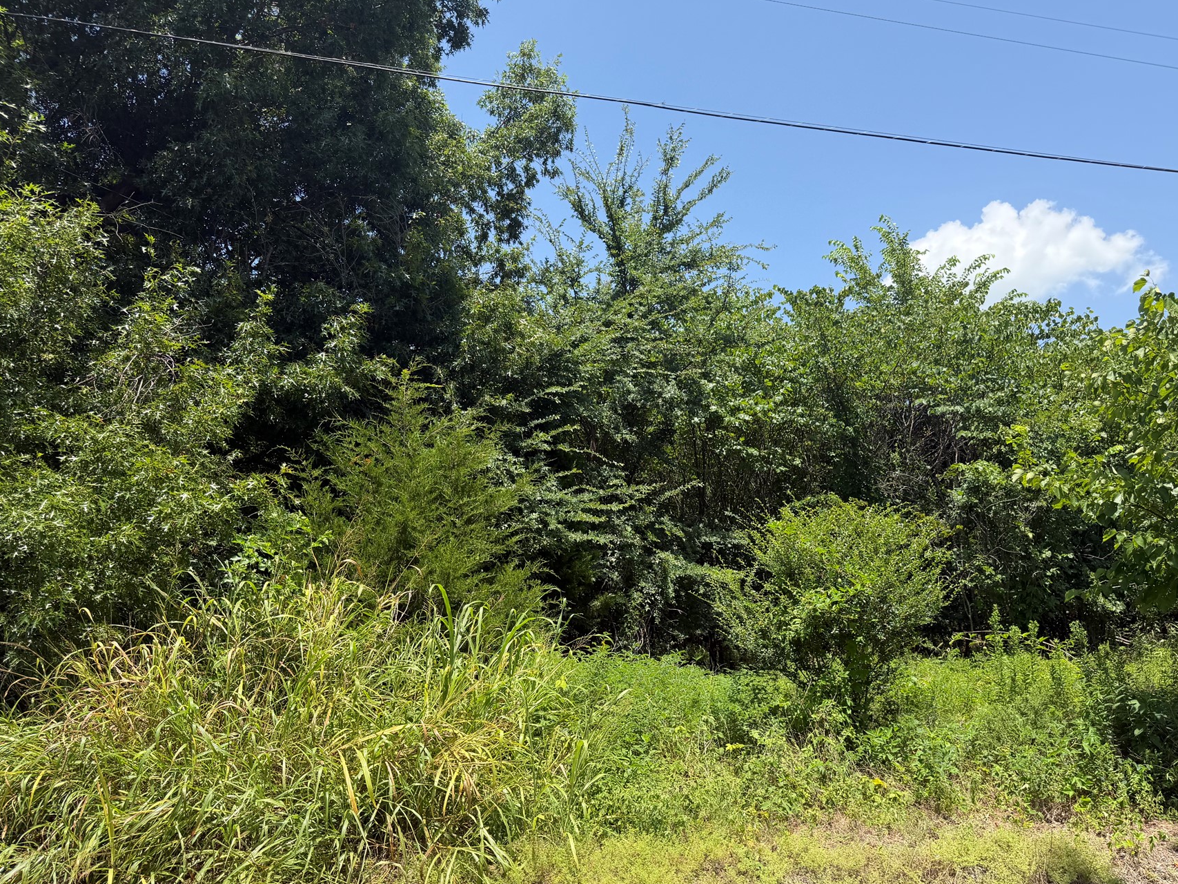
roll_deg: +1.9
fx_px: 919
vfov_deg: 51.3
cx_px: 622
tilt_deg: +9.4
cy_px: 484
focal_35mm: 27
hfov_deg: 65.3
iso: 80
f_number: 1.78
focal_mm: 6.76
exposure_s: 1/2370
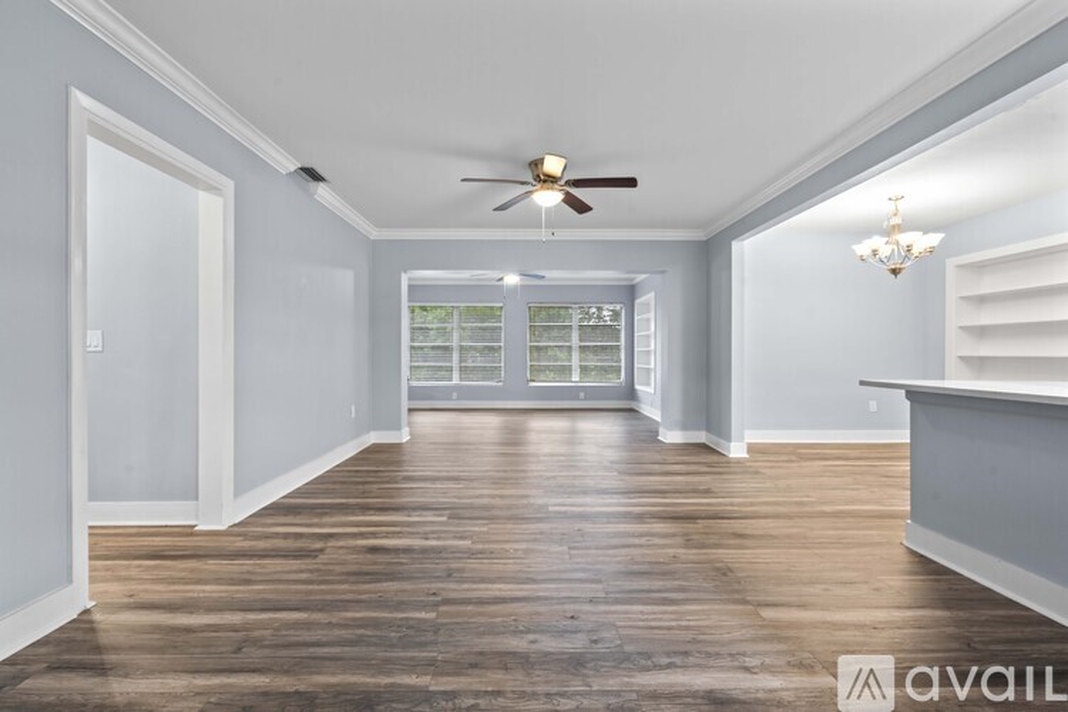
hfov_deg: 96.7
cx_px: 534
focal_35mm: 16
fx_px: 475
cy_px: 356
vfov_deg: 73.7
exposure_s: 1/1.67
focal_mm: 16
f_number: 9
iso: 400
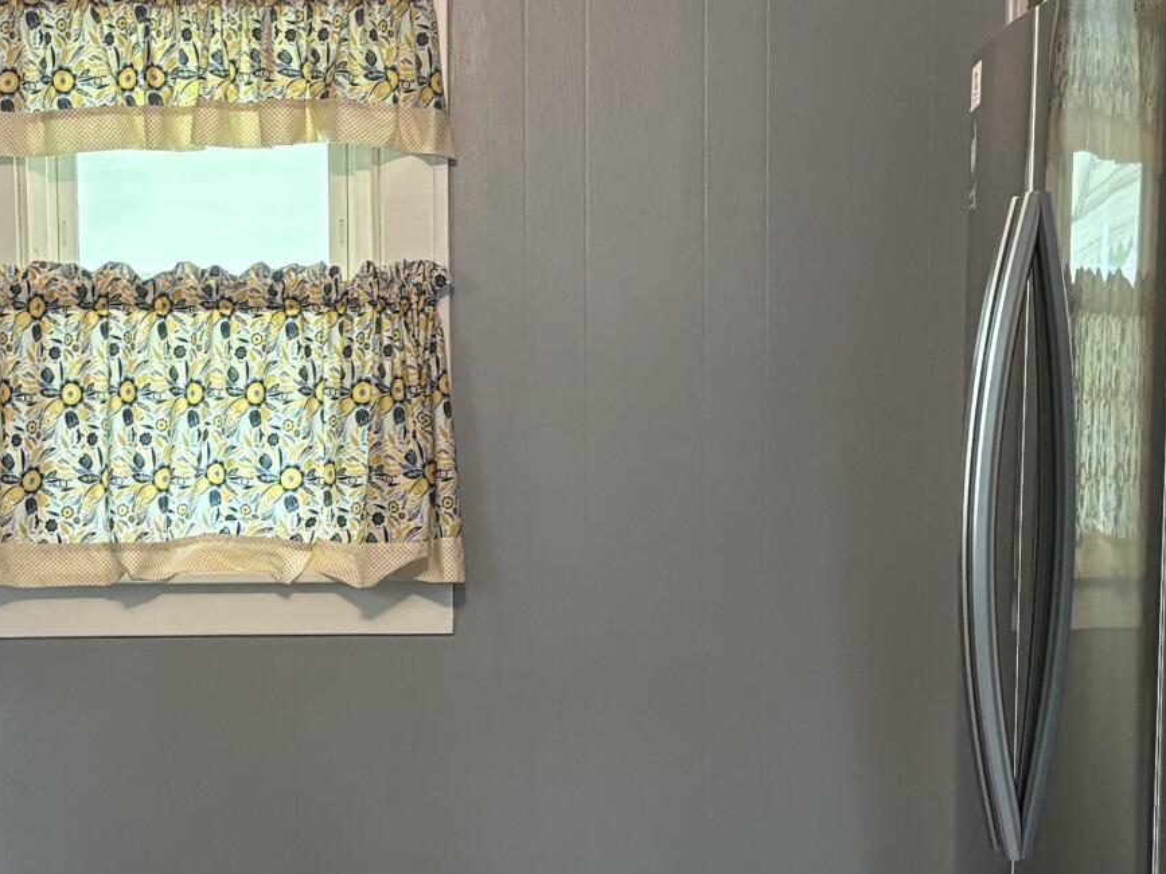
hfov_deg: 21.7
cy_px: 717
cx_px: 417
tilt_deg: -5.8
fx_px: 3031
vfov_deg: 16.3
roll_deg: +0.0
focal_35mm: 90
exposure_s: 1/60
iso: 250
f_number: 1.6
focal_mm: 5.96
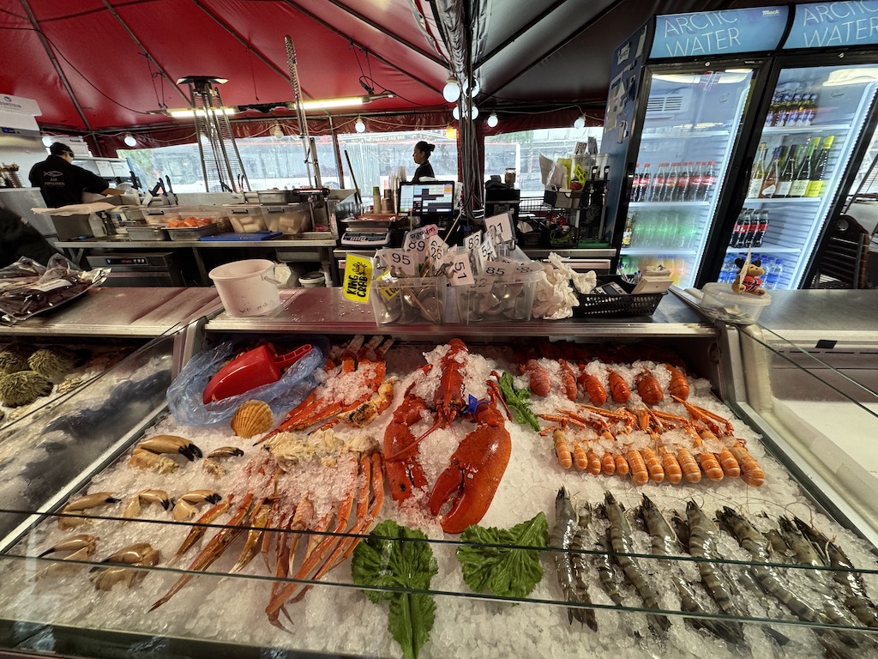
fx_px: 355
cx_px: 439
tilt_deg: -23.3
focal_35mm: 14
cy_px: 330
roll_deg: +1.2
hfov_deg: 102.1
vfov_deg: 85.7
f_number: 2.2
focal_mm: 2.22
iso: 160
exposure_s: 1/50
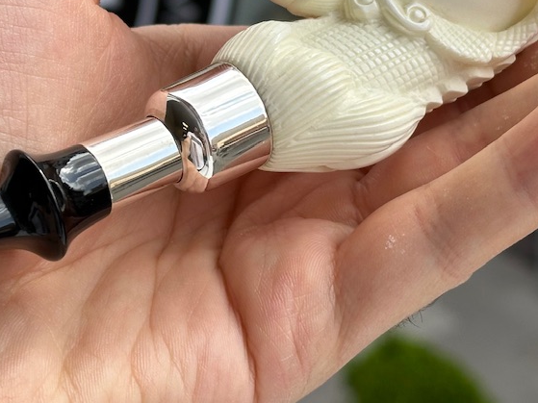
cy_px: 64
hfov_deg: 17.8
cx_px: 189
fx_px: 1709
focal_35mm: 110
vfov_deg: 13.4
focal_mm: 6.86
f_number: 1.78
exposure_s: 1/1050
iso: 64
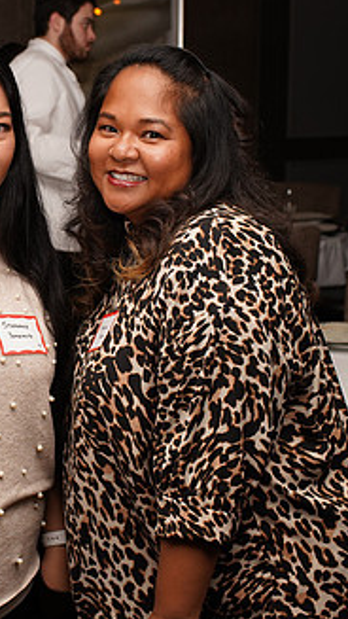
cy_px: 266
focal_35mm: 65
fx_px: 1066
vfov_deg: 32.3
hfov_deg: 18.2
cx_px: 21
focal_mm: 35
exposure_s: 1/160
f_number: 5
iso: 1000
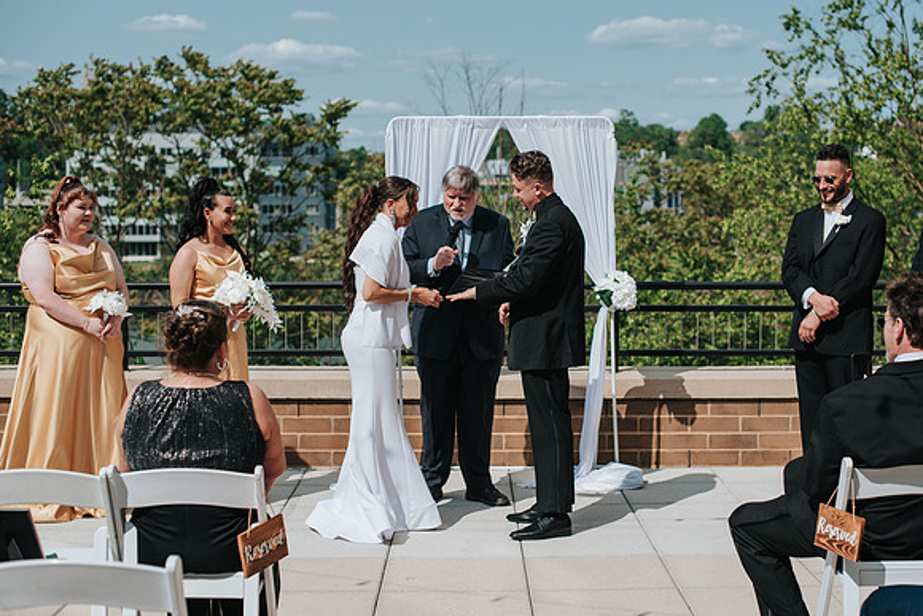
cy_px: 308
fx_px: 1417
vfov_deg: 24.5
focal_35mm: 55
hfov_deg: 36.0
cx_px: 508
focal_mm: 50
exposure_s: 1/2000
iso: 100
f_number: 3.2
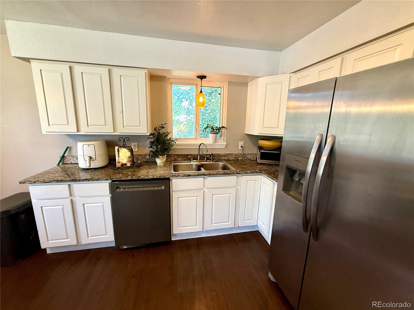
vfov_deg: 85.7
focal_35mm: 14
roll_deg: -0.9
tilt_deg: -10.4
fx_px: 167
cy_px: 155
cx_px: 207
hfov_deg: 102.1
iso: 250
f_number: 2.2
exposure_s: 1/100
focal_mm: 2.22
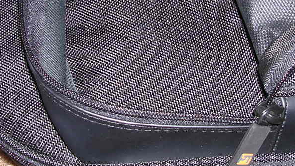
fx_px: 555
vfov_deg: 16.6
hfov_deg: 29.7
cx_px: 139
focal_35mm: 71
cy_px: -1
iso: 100
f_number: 2.8
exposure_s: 1/60.1
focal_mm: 5.8
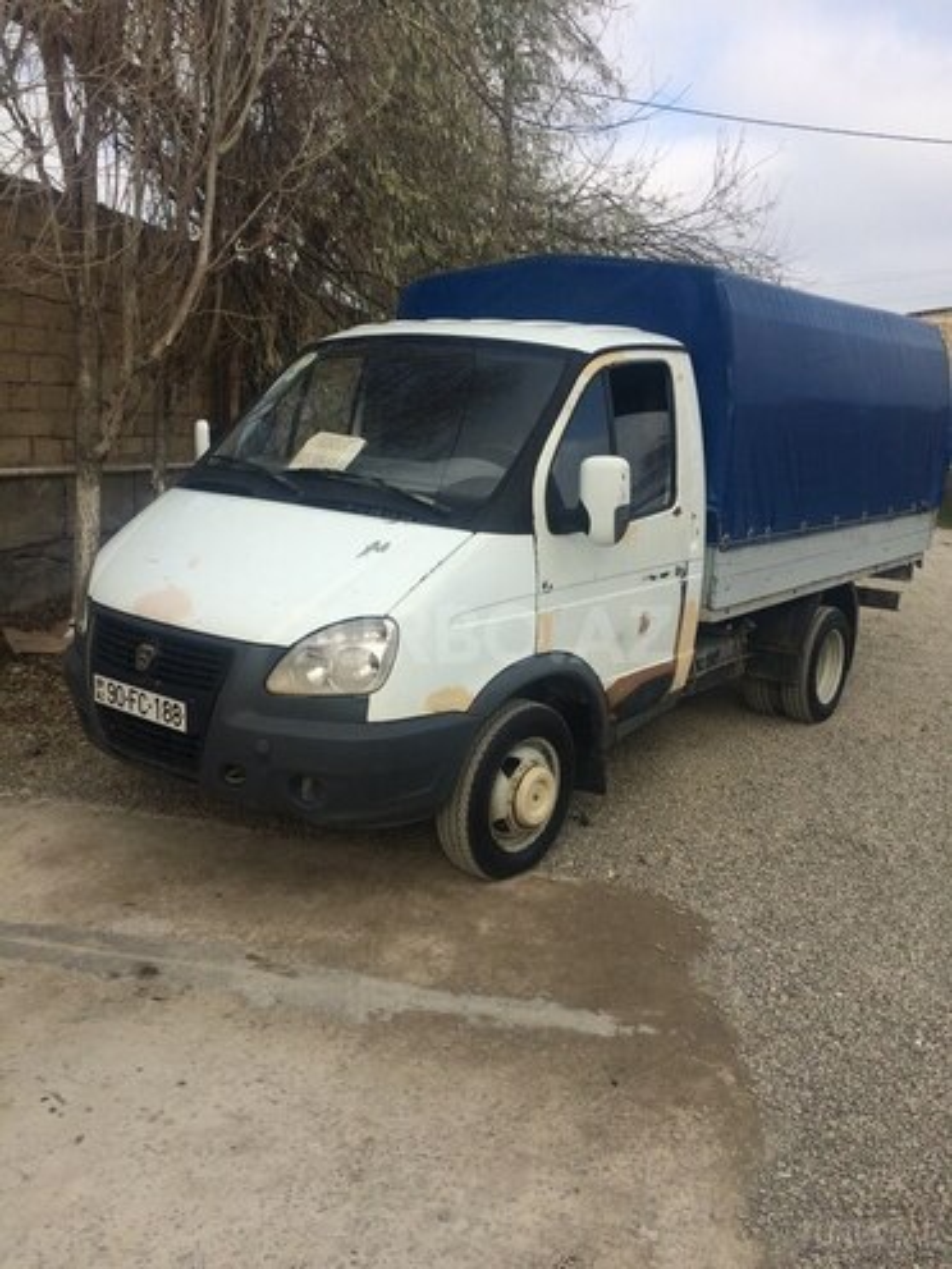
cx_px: 476
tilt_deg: -9.2
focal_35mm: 29
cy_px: 634
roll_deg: +0.4
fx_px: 1063
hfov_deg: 48.2
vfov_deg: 61.7
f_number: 2.2
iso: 32
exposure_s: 1/1709
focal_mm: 4.15
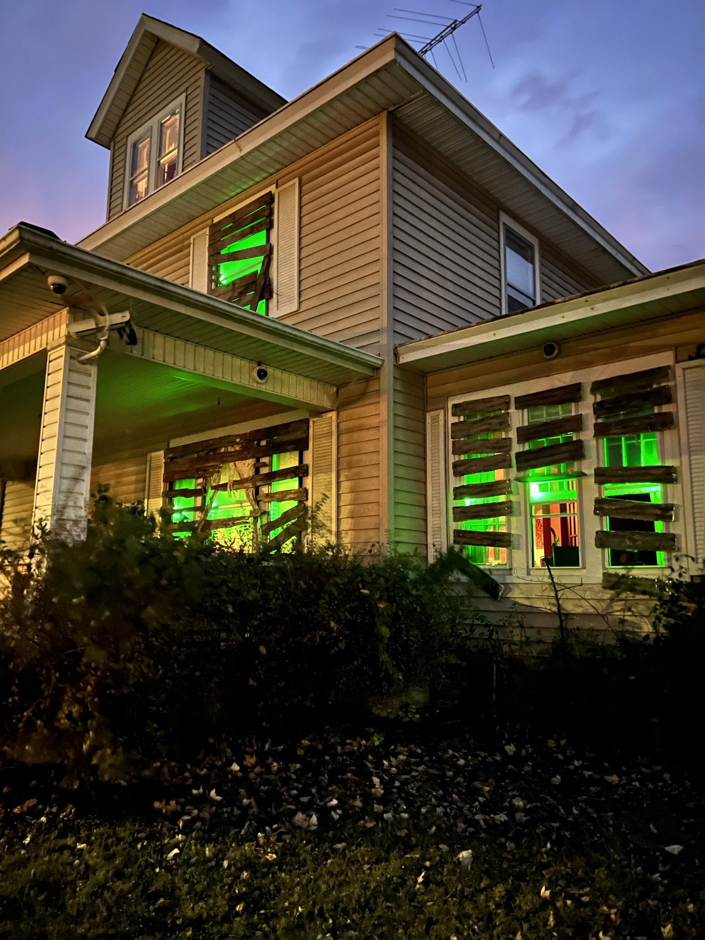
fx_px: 706
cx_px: 352
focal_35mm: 26
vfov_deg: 67.3
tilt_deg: +9.9
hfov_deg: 53.1
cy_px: 470
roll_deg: -0.1
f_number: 1.5
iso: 1600
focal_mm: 5.7
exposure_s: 1/2
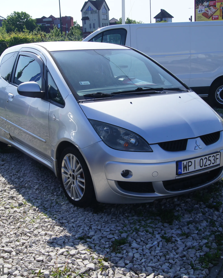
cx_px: 108
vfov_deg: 39.5
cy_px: 140
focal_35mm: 47
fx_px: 388
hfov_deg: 32.1
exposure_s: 1/100
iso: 100
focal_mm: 22
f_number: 11
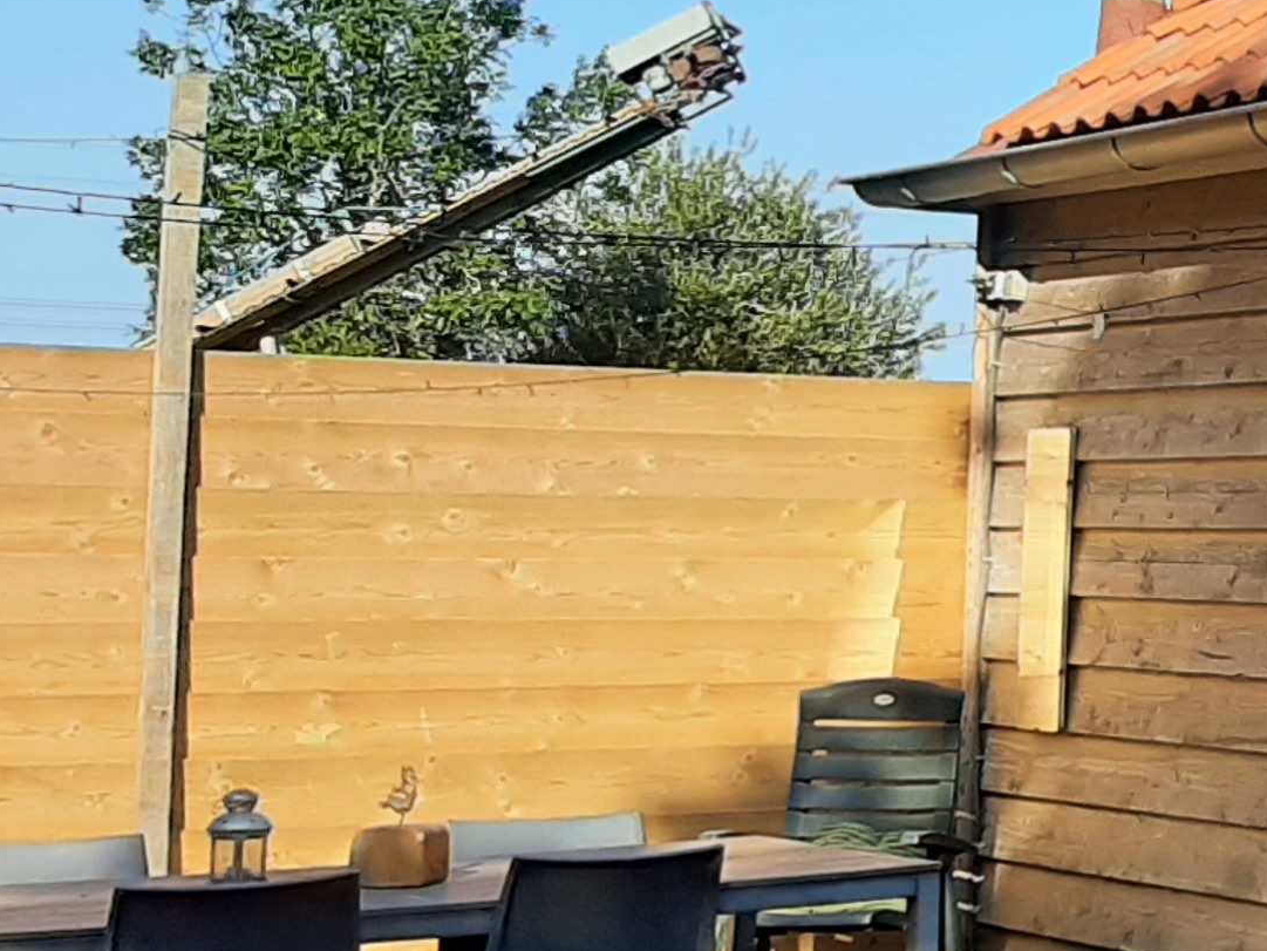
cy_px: 254
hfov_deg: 16.6
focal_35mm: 97
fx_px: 3551
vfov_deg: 15.2
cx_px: 2323
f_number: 1.7
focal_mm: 3.93
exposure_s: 1/1342
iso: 40
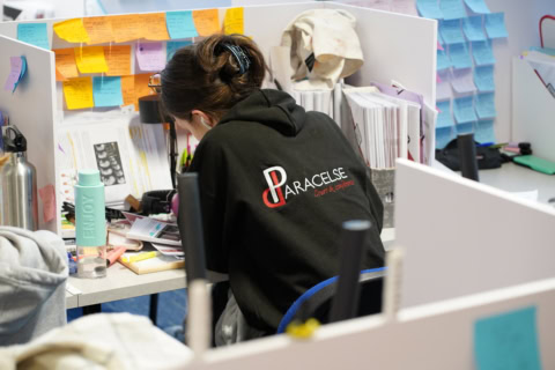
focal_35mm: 85
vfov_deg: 16.1
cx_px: 278
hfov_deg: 23.9
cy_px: 185
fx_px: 1310
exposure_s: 1/100
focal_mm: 85
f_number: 5
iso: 2500
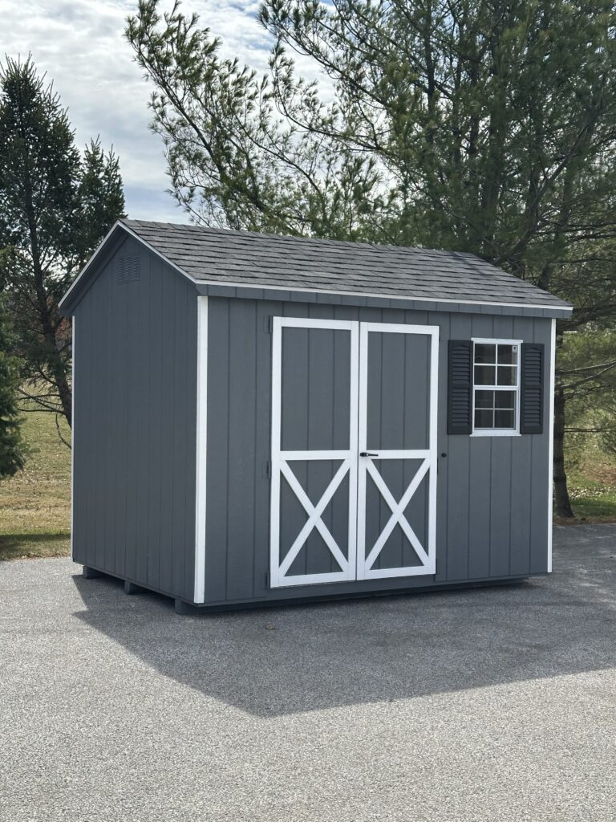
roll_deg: +0.6
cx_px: 308
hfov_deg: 30.3
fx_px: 1139
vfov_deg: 39.7
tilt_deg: -1.4
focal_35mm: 48
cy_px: 411
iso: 64
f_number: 1.78
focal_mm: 6.86
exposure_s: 1/3597
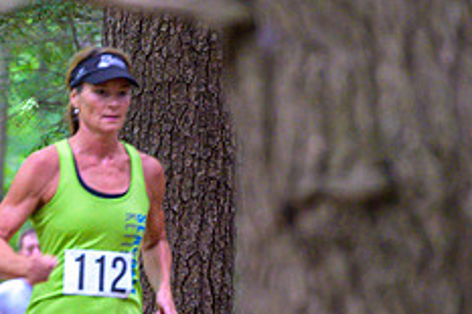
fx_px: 6354
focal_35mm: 485
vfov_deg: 2.8
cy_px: 211
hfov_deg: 4.2
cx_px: -69
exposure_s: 1/200
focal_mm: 195
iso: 8000
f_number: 4
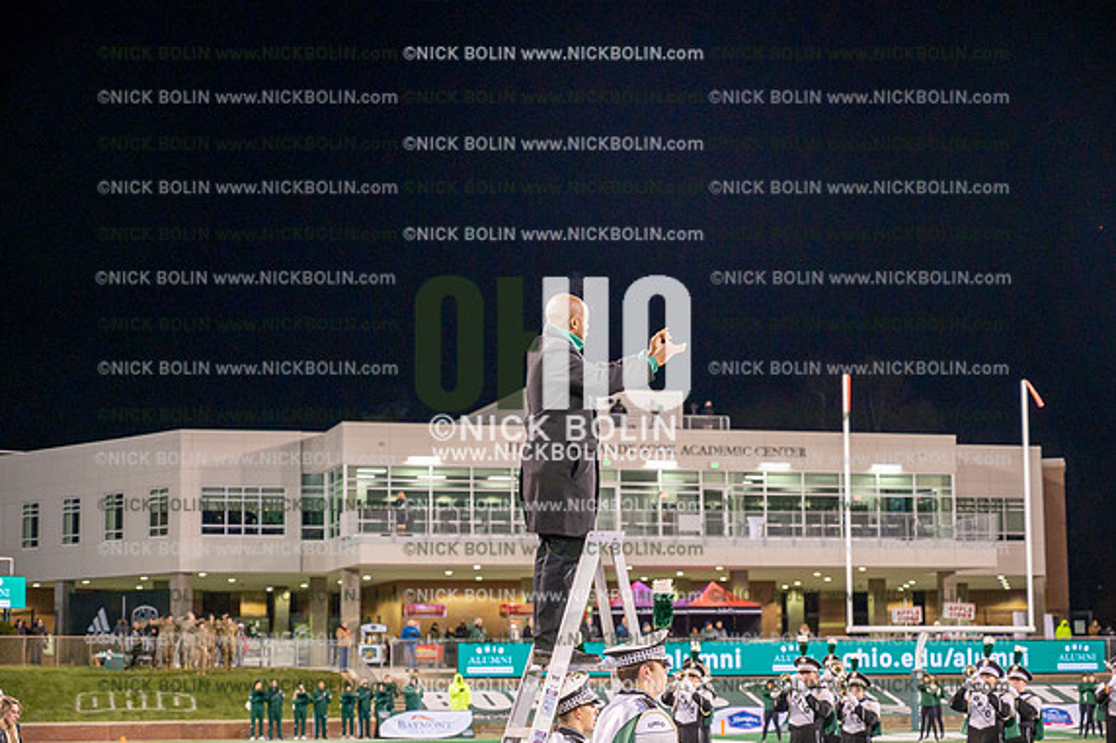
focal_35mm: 71
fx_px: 2200
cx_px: 552
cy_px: 369
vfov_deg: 19.2
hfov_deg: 28.5
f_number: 4.5
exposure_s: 1/640
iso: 5000
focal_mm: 70
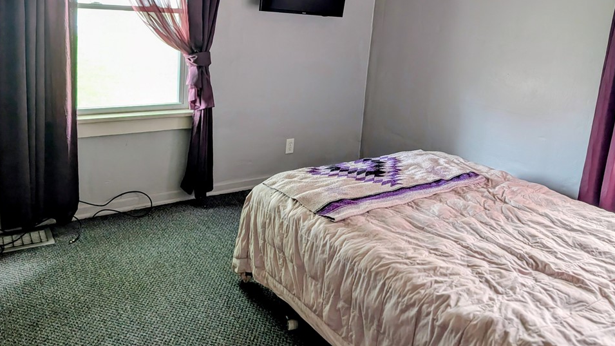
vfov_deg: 40.6
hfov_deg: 67.9
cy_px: 99
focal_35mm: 28
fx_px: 457
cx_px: 304
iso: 337
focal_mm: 6.9
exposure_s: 1/102
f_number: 1.68
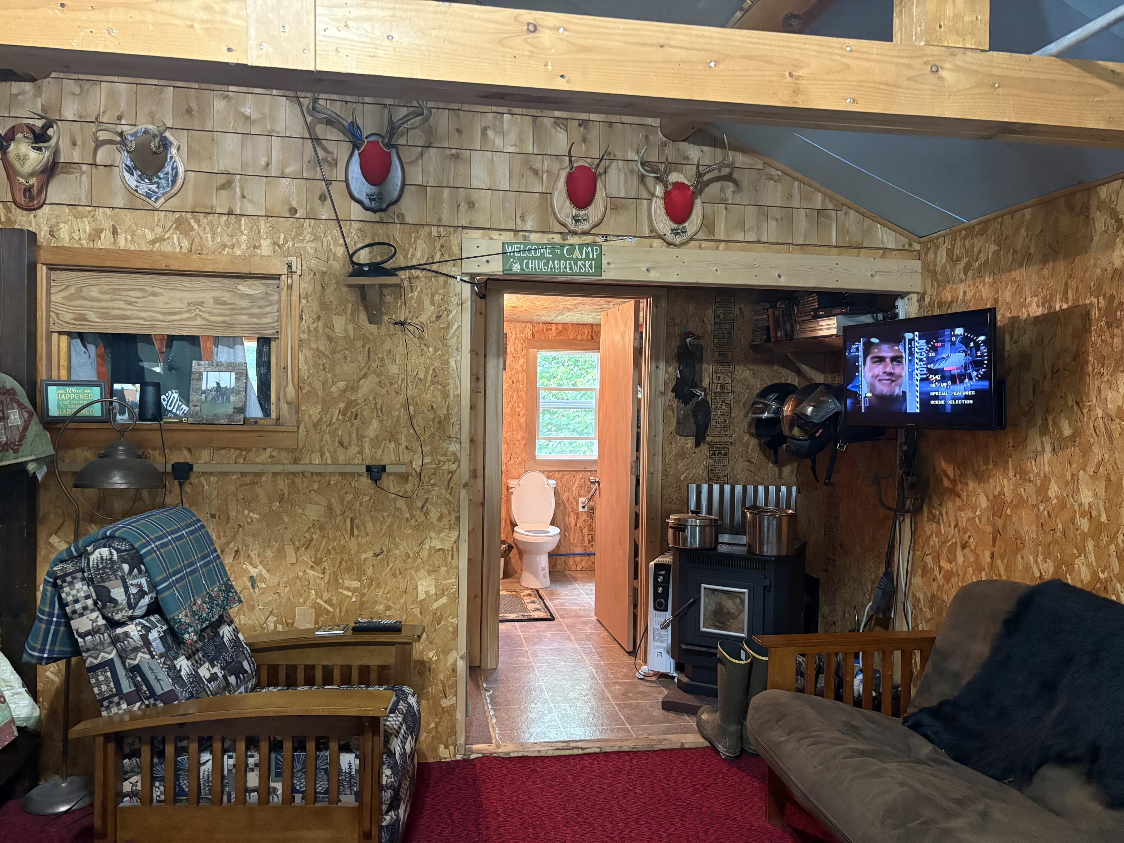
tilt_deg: -2.2
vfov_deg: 53.1
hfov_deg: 67.3
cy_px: 422
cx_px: 562
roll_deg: -1.1
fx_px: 844
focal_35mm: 26
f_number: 1.6
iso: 640
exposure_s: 1/40
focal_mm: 5.96
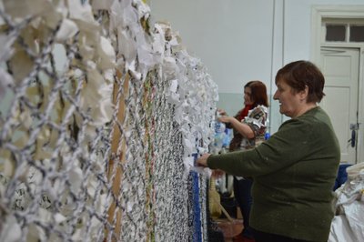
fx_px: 515
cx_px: 182
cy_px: 121
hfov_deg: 38.9
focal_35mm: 51
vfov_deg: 26.4
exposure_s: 1/15
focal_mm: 34
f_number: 4.5
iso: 500
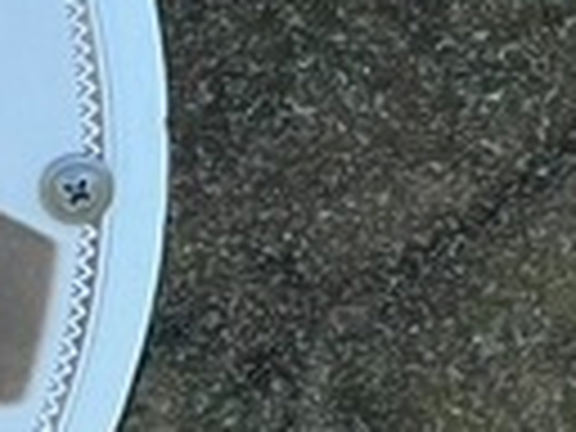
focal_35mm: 481
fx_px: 8004
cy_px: 423
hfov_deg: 4.1
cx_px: -86
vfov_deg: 3.1
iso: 32
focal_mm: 9
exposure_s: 1/199
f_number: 2.8
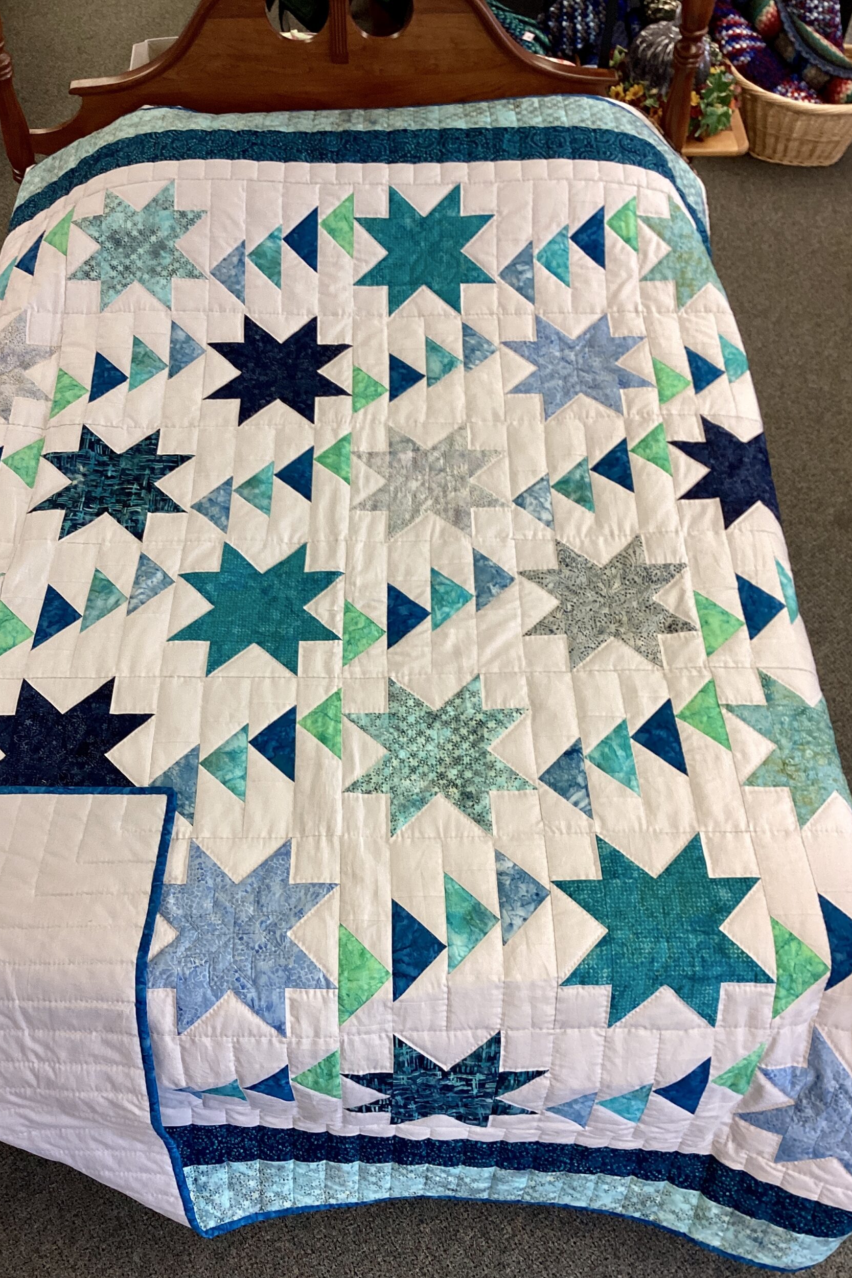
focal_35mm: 33
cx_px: 369
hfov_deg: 39.9
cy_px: 653
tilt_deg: -53.7
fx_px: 1172
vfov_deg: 57.2
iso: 80
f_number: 2.4
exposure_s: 1/50
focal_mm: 3.3
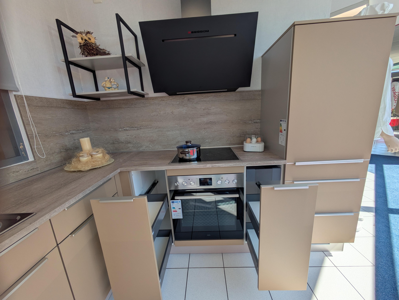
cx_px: 200
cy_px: 150
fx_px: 161
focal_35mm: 14
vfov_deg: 85.7
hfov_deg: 102.0
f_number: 2.2
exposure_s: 1/605
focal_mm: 1.83
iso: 37
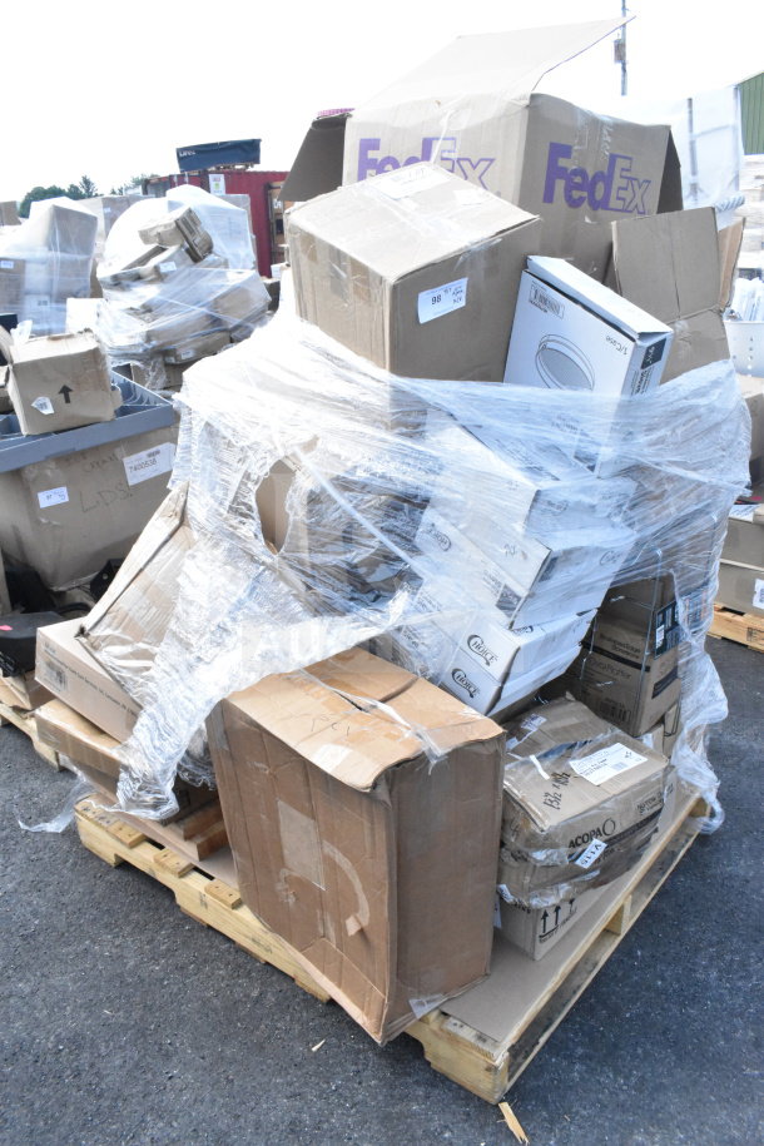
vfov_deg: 67.4
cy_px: 573
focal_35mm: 27
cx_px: 382
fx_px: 859
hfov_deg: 47.9
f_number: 16
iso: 6400
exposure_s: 1/1000
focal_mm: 18
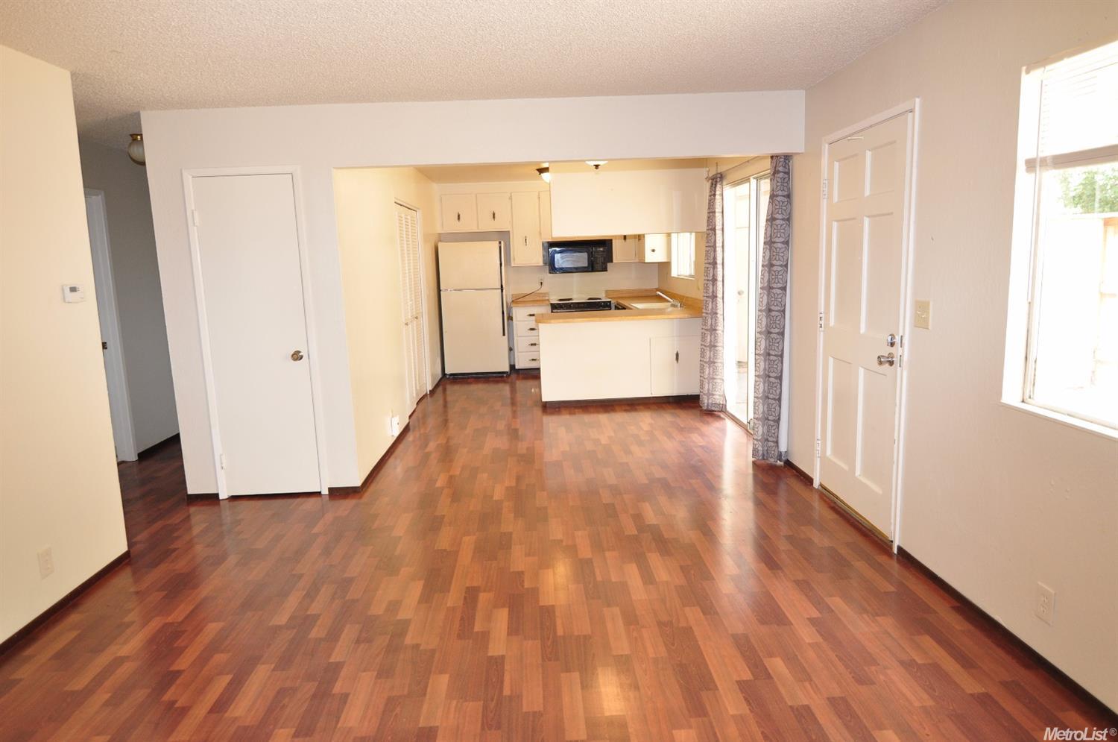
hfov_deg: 81.3
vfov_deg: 59.3
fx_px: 651
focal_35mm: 21
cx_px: 559
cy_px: 371
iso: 500
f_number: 4
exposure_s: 1/60
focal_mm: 14
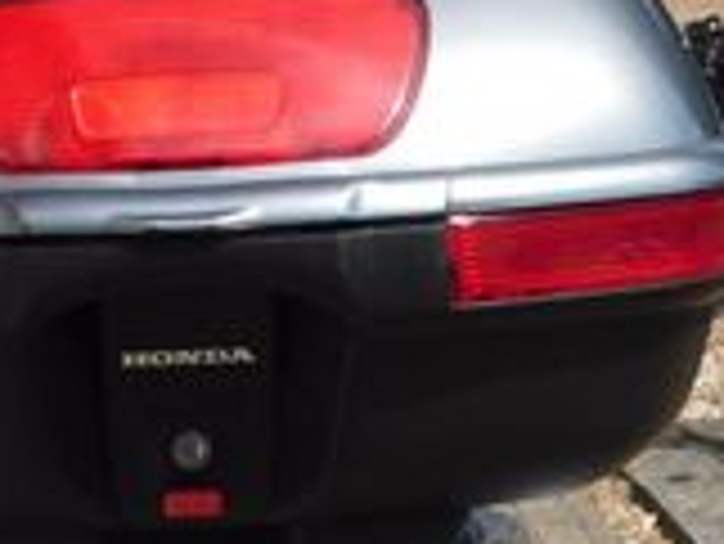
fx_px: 2491
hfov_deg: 16.2
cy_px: 674
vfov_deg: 12.2
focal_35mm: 119
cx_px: -22
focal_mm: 5.3
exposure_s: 1/1250
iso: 125
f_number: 3.2
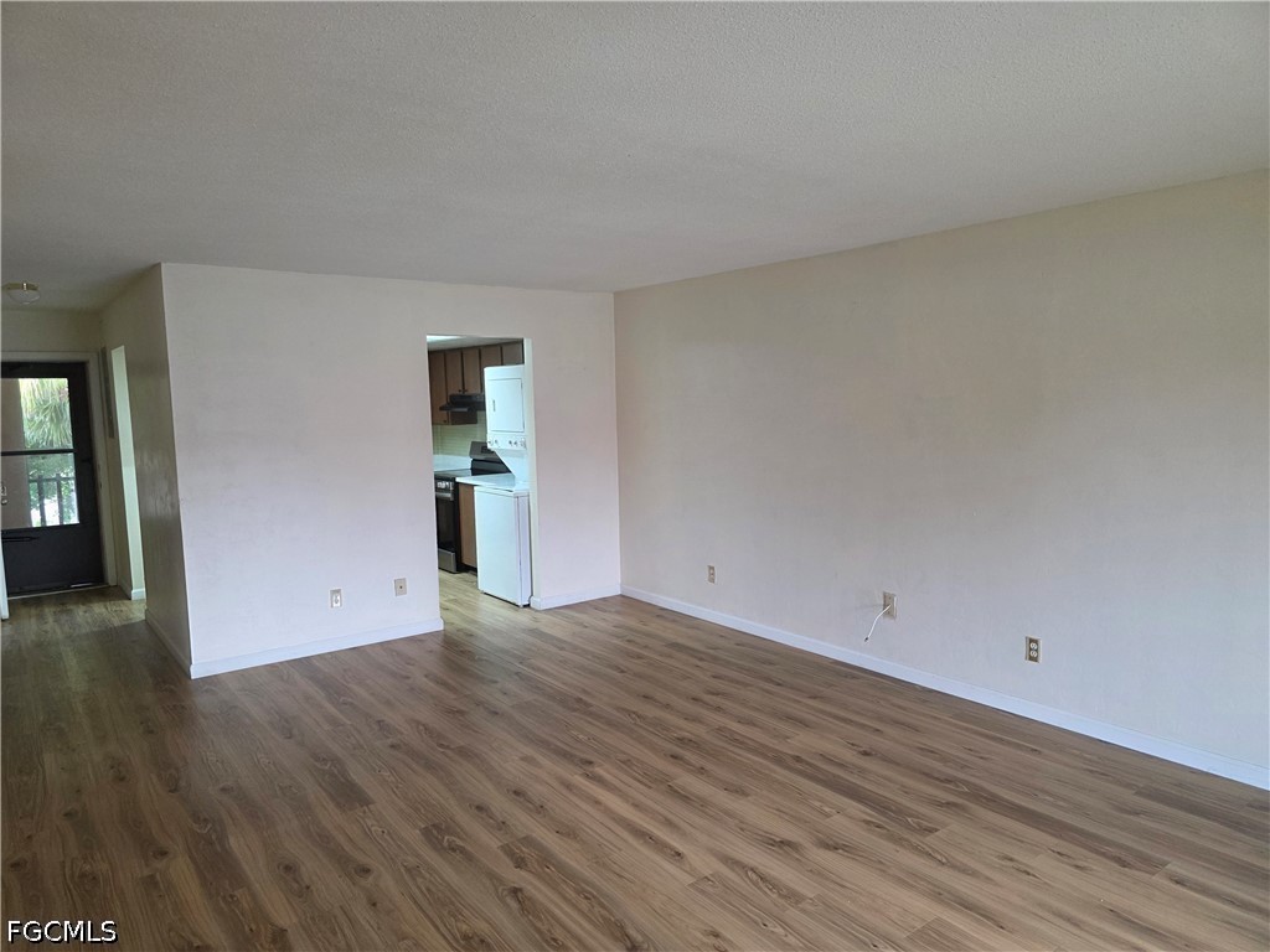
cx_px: 635
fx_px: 844
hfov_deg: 73.9
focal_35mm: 23
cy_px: 476
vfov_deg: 58.9
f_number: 1.7
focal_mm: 6.3
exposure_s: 1/120
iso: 320
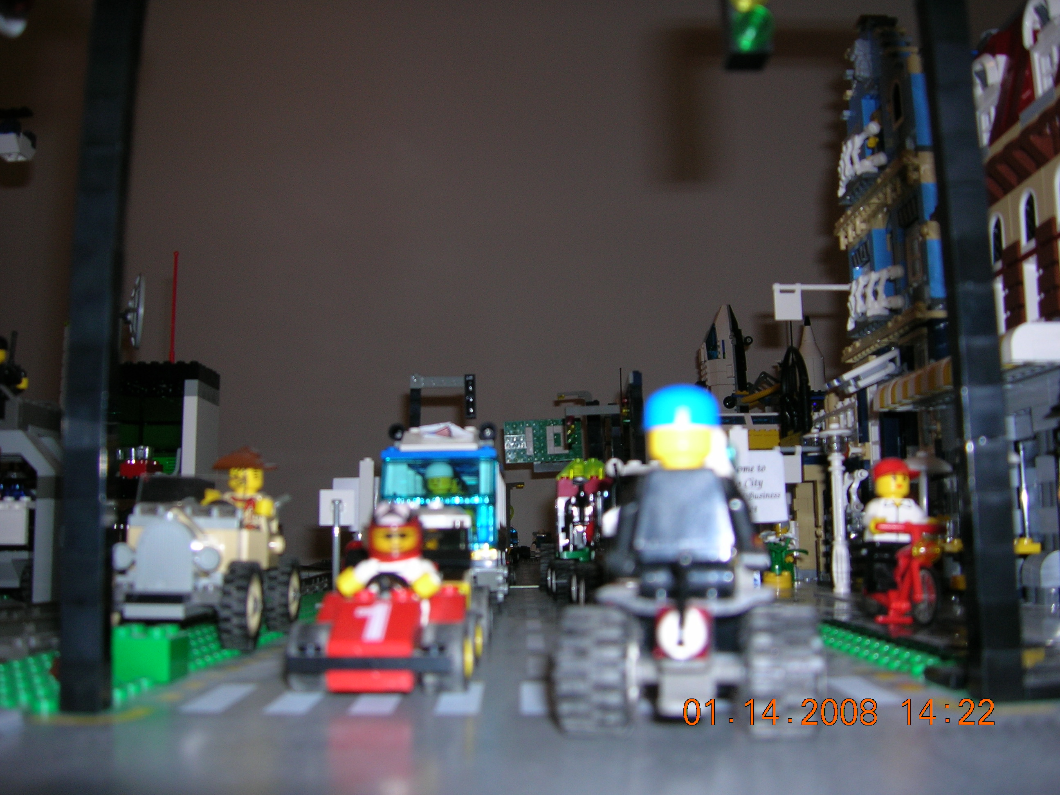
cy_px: 398
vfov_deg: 41.8
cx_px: 530
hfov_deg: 54.0
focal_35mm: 34
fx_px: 1041
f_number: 2.9
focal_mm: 5.7
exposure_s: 1/60.1
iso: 50
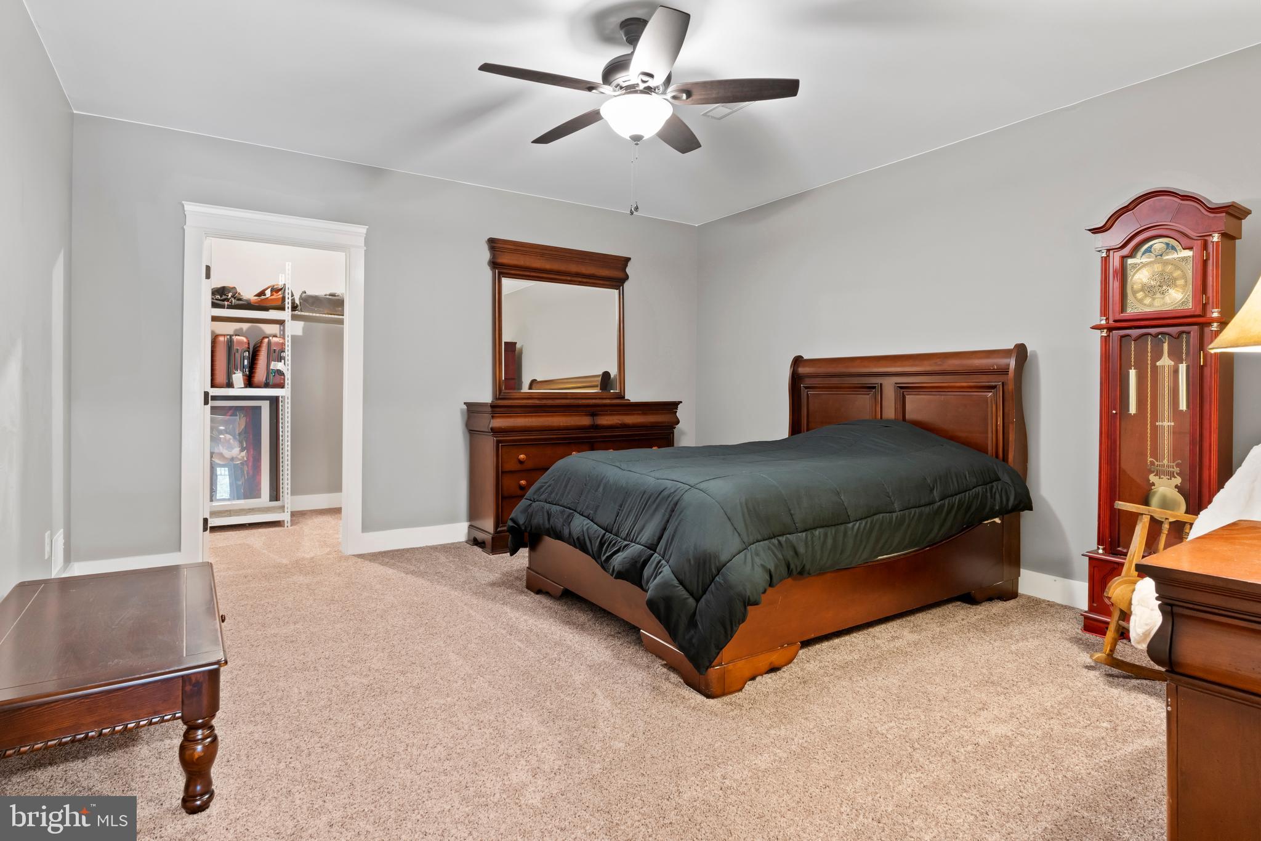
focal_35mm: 18
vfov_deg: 67.4
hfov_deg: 90.0
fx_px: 630
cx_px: 630
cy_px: 420
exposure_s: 2.5
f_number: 8
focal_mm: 18
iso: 500
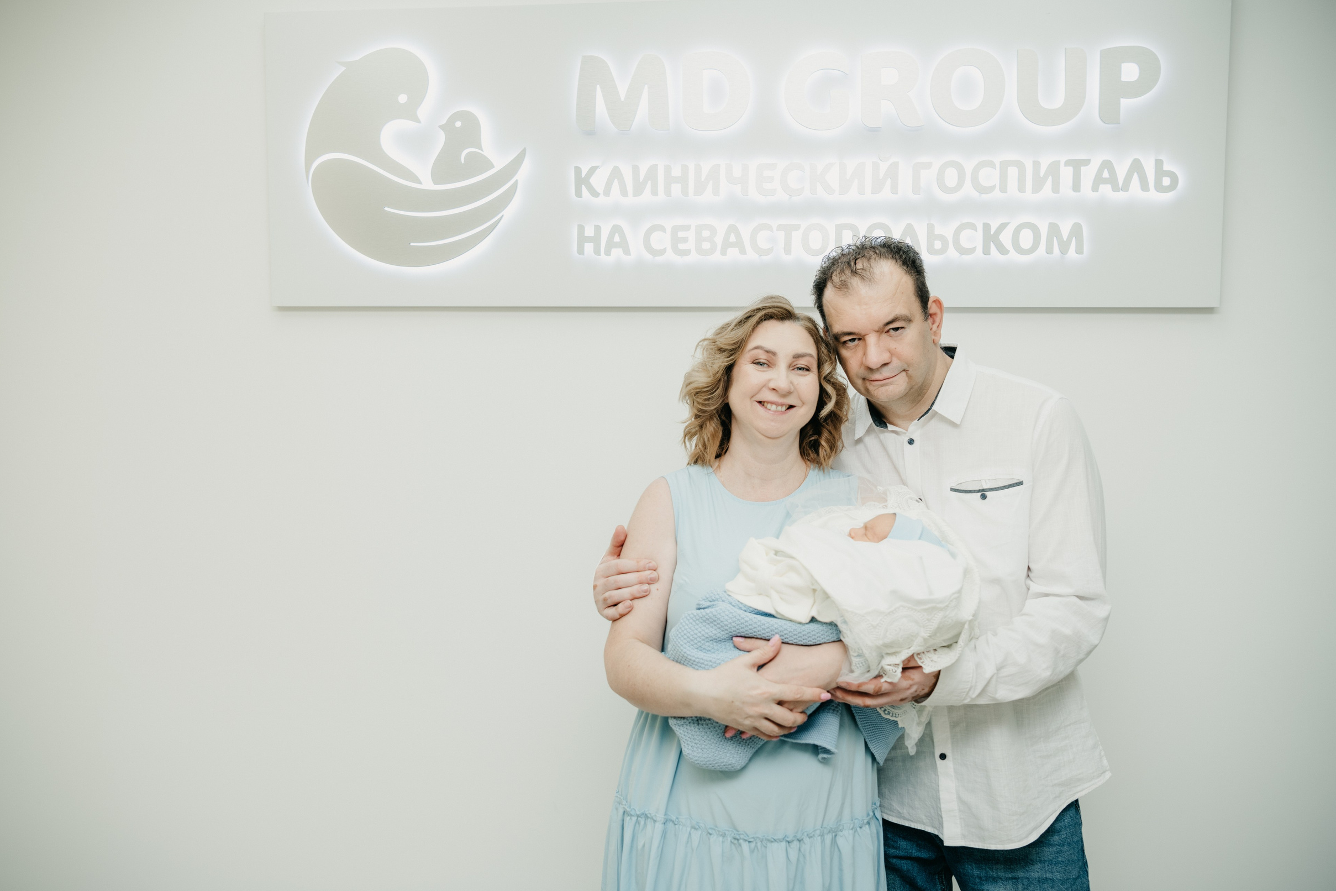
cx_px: 639
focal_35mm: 36
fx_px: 1336
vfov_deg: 36.9
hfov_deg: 53.1
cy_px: 437
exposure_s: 1/160
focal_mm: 34
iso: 160
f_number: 4
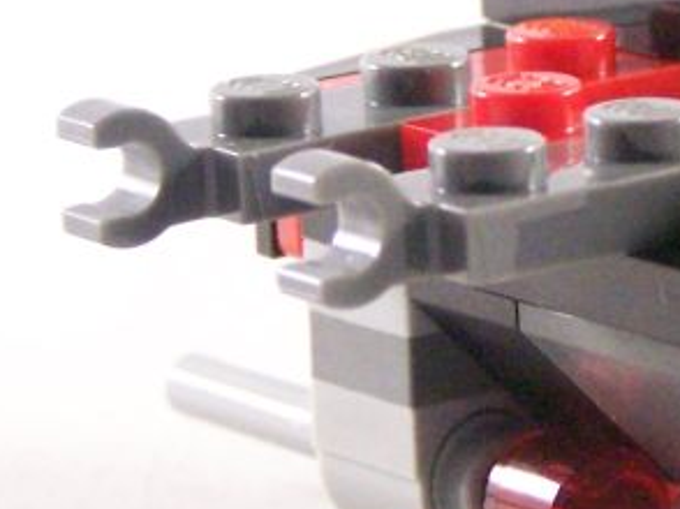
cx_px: 800
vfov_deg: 5.2
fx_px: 5614
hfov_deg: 6.9
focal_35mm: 286
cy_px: 164
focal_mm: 13.7
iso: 400
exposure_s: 1/60
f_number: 3.2
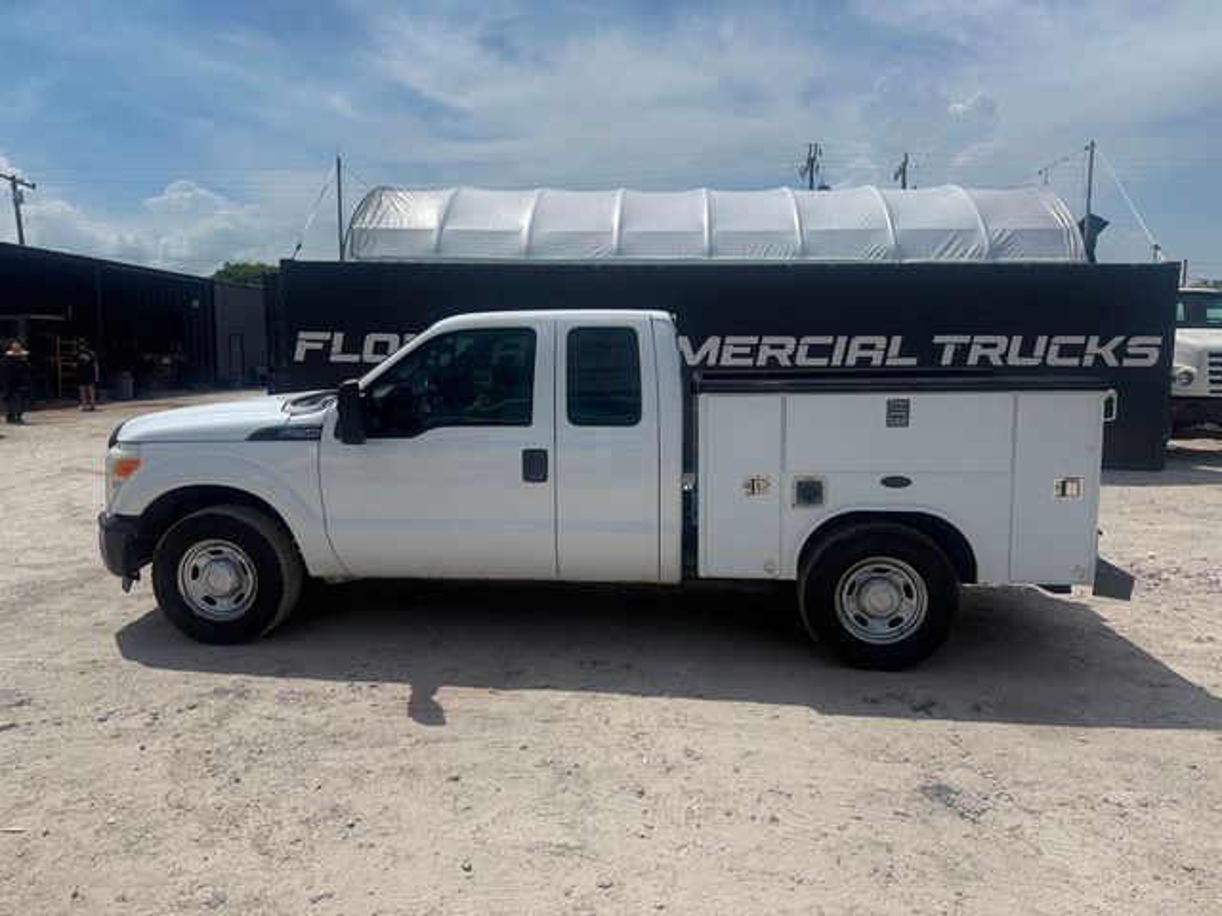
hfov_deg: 71.6
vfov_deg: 56.8
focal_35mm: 24
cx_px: 611
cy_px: 458
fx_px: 847
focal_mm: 6.76
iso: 80
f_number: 1.78
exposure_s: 1/9091
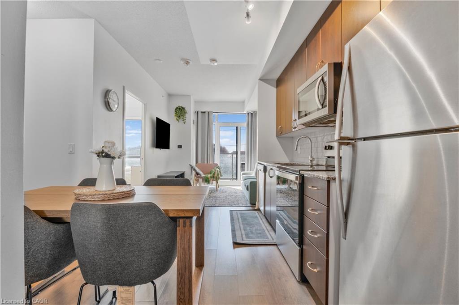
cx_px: 230
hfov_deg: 95.0
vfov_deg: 72.0
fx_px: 210
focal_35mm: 16
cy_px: 152
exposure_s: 1/40
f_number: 8
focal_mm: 11
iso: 400
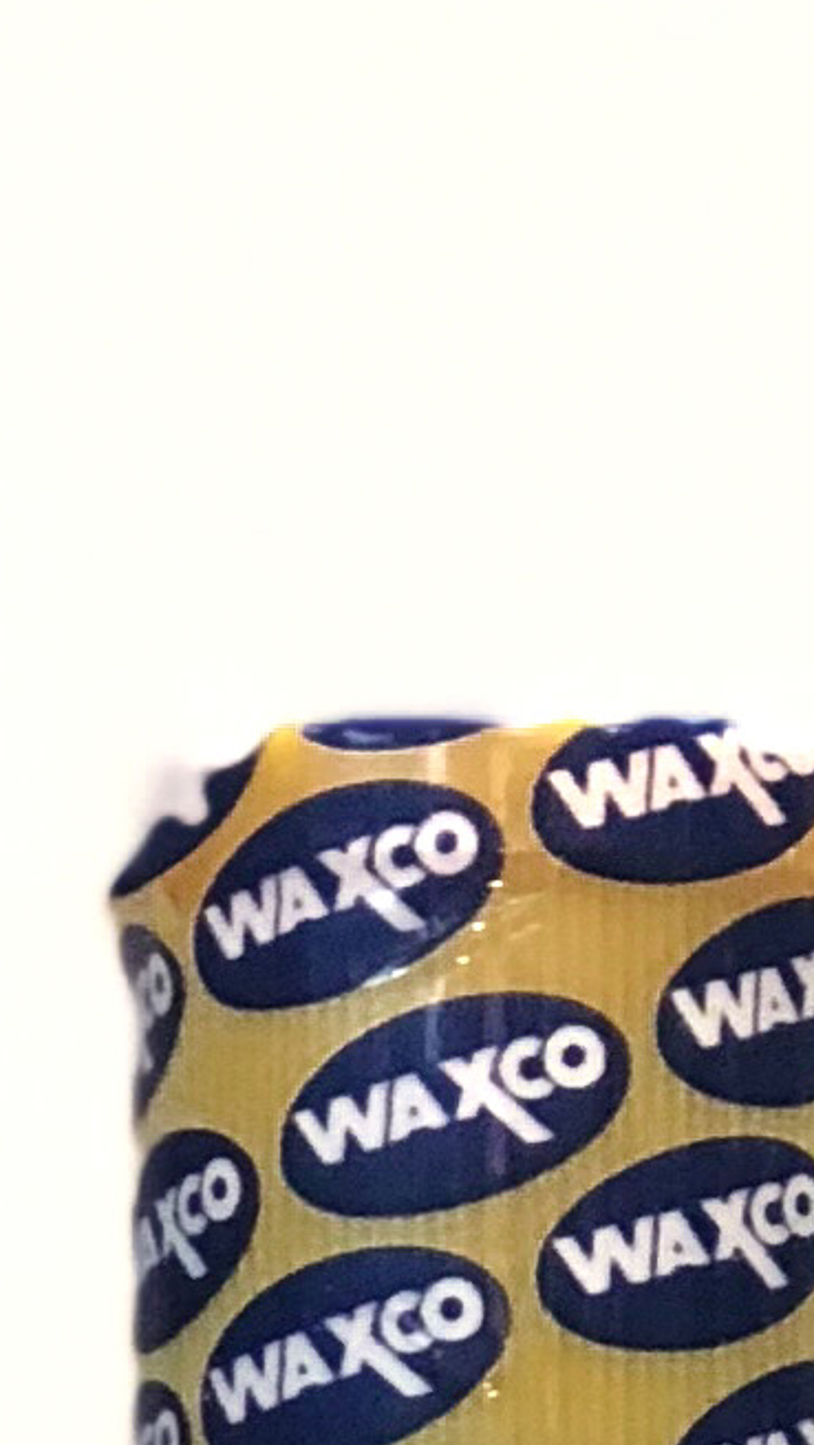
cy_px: 3358
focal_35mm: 382
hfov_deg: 3.2
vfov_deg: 5.5
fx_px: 14641
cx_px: 499
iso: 100
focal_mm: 6.6
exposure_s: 1/50
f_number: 2.8
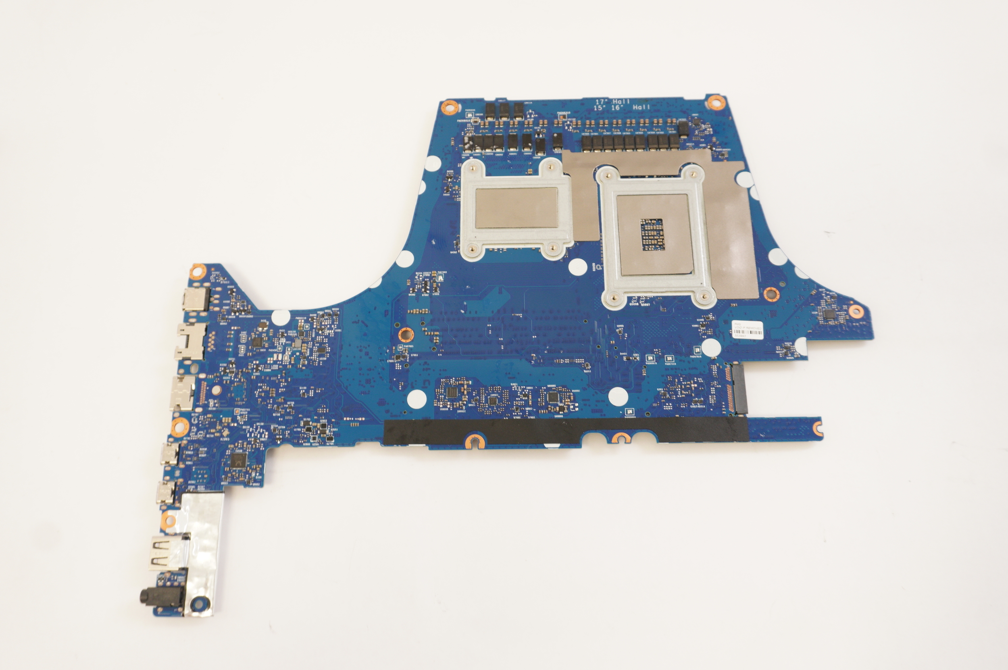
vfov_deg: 43.5
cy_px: 335
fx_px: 839
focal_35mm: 30
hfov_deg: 62.0
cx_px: 504
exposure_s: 1/13
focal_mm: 20
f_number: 5.6
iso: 320
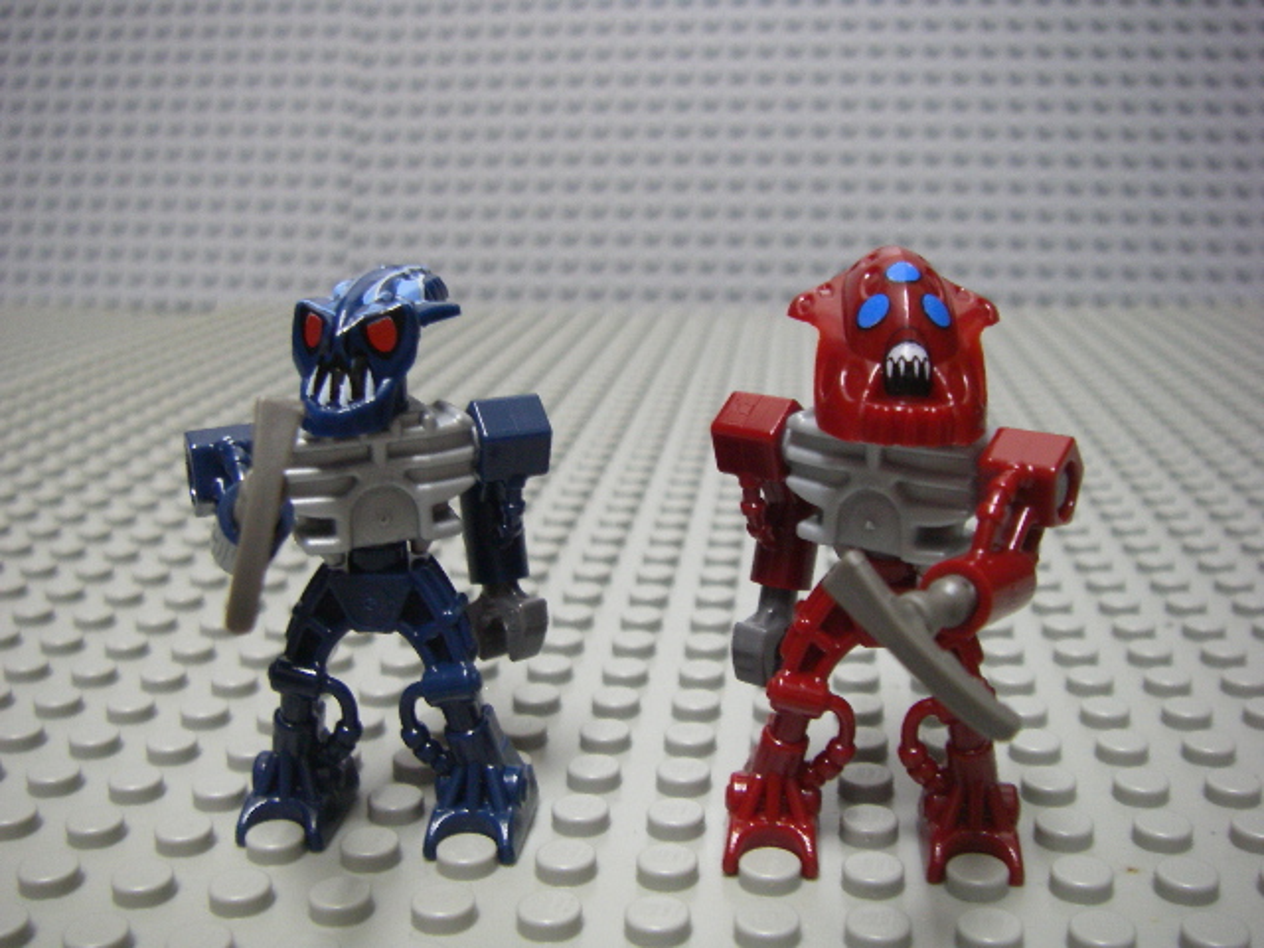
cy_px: 474
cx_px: 632
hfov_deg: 49.0
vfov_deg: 37.7
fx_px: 1388
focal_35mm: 38
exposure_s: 1/4
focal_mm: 6.3
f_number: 3.3
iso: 200
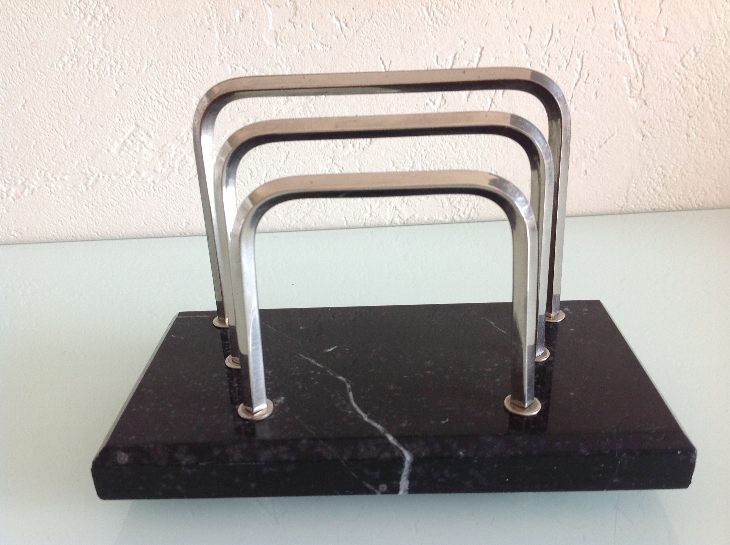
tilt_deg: -25.3
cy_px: 272
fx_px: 737
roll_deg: +2.5
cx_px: 365
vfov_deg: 40.6
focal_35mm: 35
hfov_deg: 52.7
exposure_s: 1/30
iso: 64
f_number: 2.4
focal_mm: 4.28
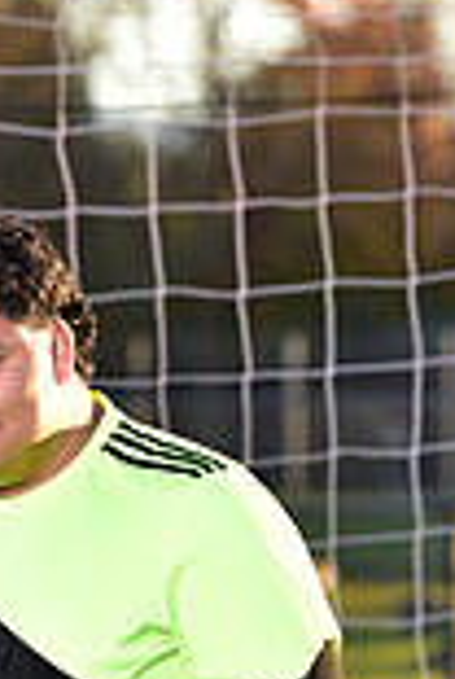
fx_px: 9512
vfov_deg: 4.1
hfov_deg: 2.7
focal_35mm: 504
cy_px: 784
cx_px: 28
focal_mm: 135
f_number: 4.5
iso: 160
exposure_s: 1/250
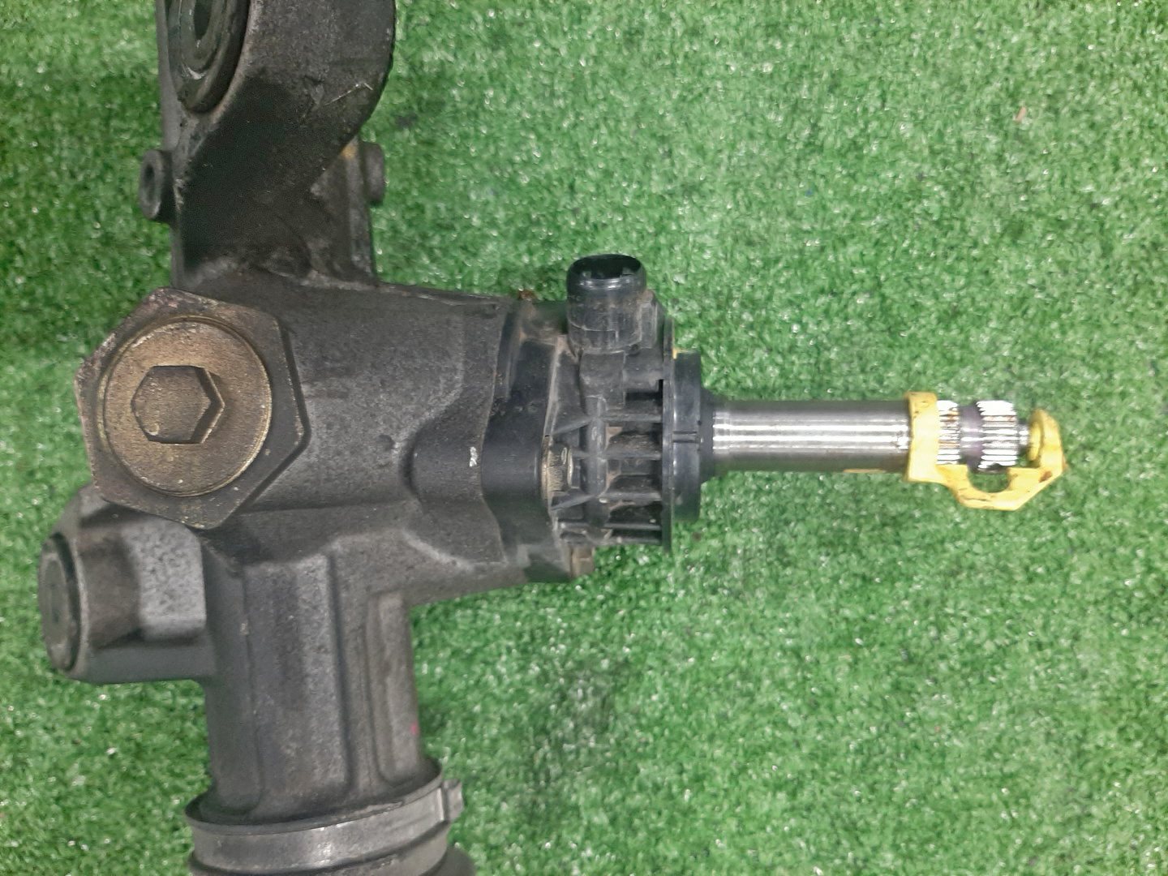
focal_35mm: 26
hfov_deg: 67.3
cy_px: 438
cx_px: 584
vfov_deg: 53.1
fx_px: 877
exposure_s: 1/25
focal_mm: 3.93
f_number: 1.7
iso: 183
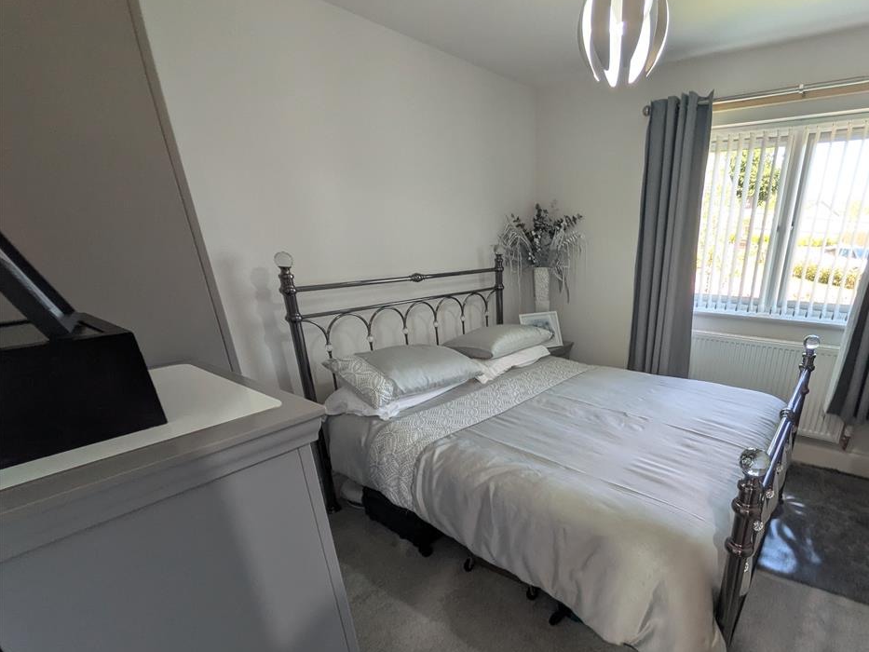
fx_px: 452
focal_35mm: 18
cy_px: 411
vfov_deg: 70.4
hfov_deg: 85.6
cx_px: 556
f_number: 2.2
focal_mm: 1.85
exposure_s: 1/100
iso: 74
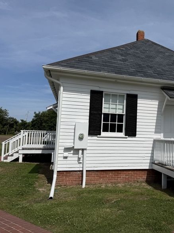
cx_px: 153
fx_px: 221
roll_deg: -3.1
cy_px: 113
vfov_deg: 55.4
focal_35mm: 33
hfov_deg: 40.1
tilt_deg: +5.4
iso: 80
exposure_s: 1/14286
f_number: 1.78
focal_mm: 6.76
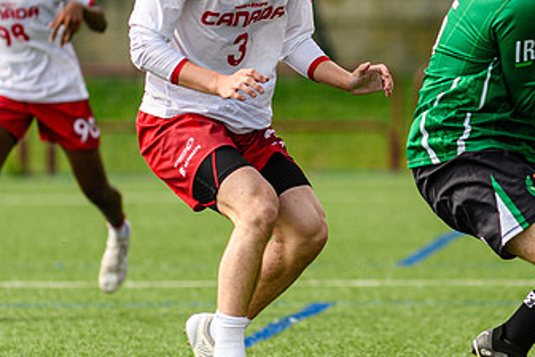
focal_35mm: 780
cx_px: 498
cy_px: -29
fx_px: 11591
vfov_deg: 1.8
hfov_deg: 2.6
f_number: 3.2
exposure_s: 1/1250
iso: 200
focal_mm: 200
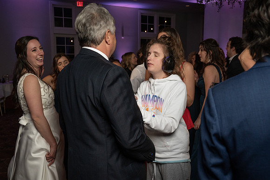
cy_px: 96
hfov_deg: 49.1
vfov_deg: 33.9
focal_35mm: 39
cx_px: 144
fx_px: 295
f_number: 5.6
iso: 2000
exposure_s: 1/200
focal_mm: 37
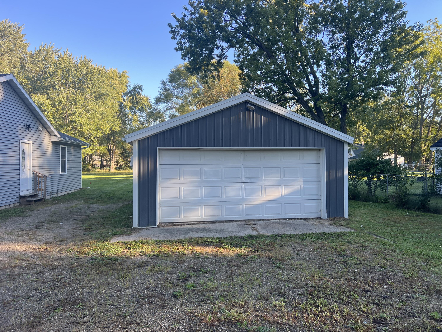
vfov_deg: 53.1
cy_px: 166
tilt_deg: +2.8
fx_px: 332
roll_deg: +1.3
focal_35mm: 26
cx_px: 221
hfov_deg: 67.3
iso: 50
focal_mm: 5.7
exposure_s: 1/486
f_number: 1.5
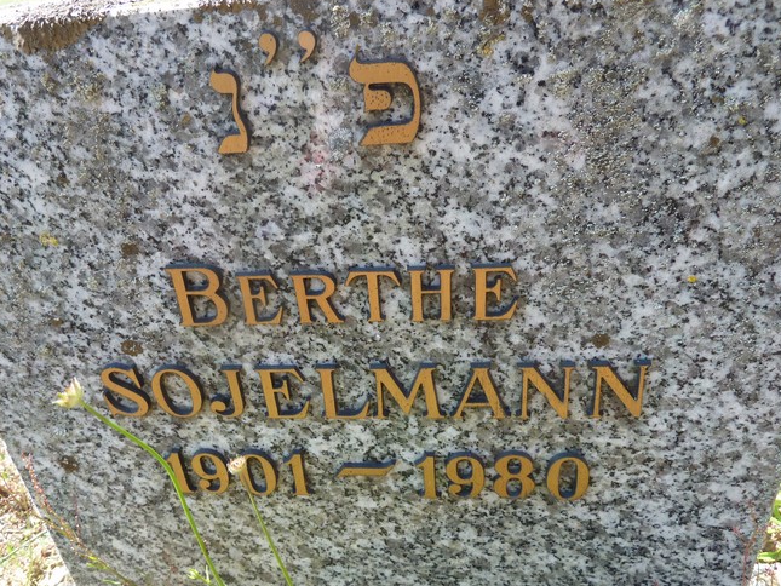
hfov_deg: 58.2
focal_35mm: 31
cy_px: 349
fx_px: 700
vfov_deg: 45.2
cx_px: 349
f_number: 3.5
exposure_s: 1/100
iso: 80
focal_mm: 4.1
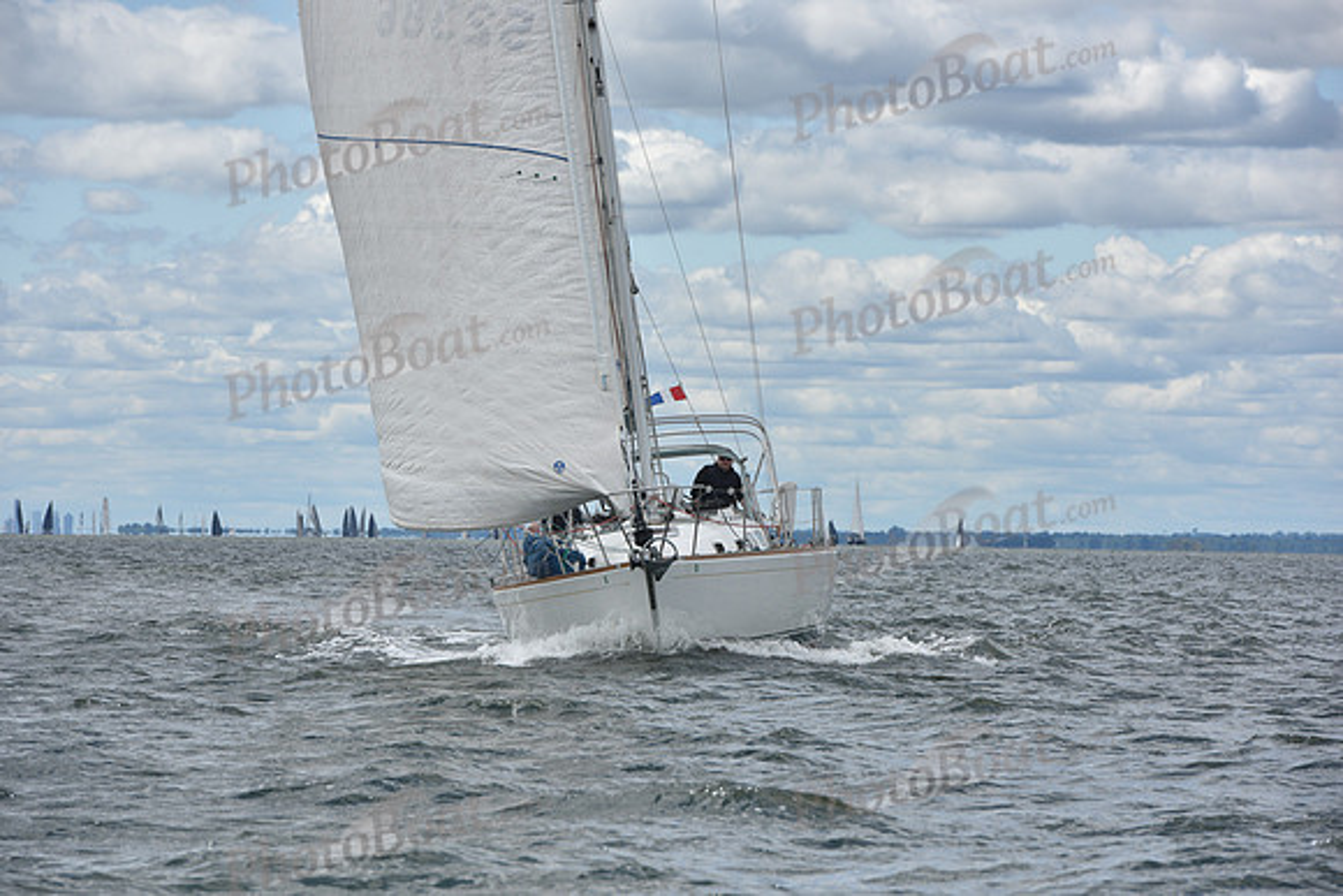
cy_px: 448
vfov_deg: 6.9
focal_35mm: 200
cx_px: 672
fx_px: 7463
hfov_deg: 10.3
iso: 250
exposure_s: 1/800
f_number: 10
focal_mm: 200
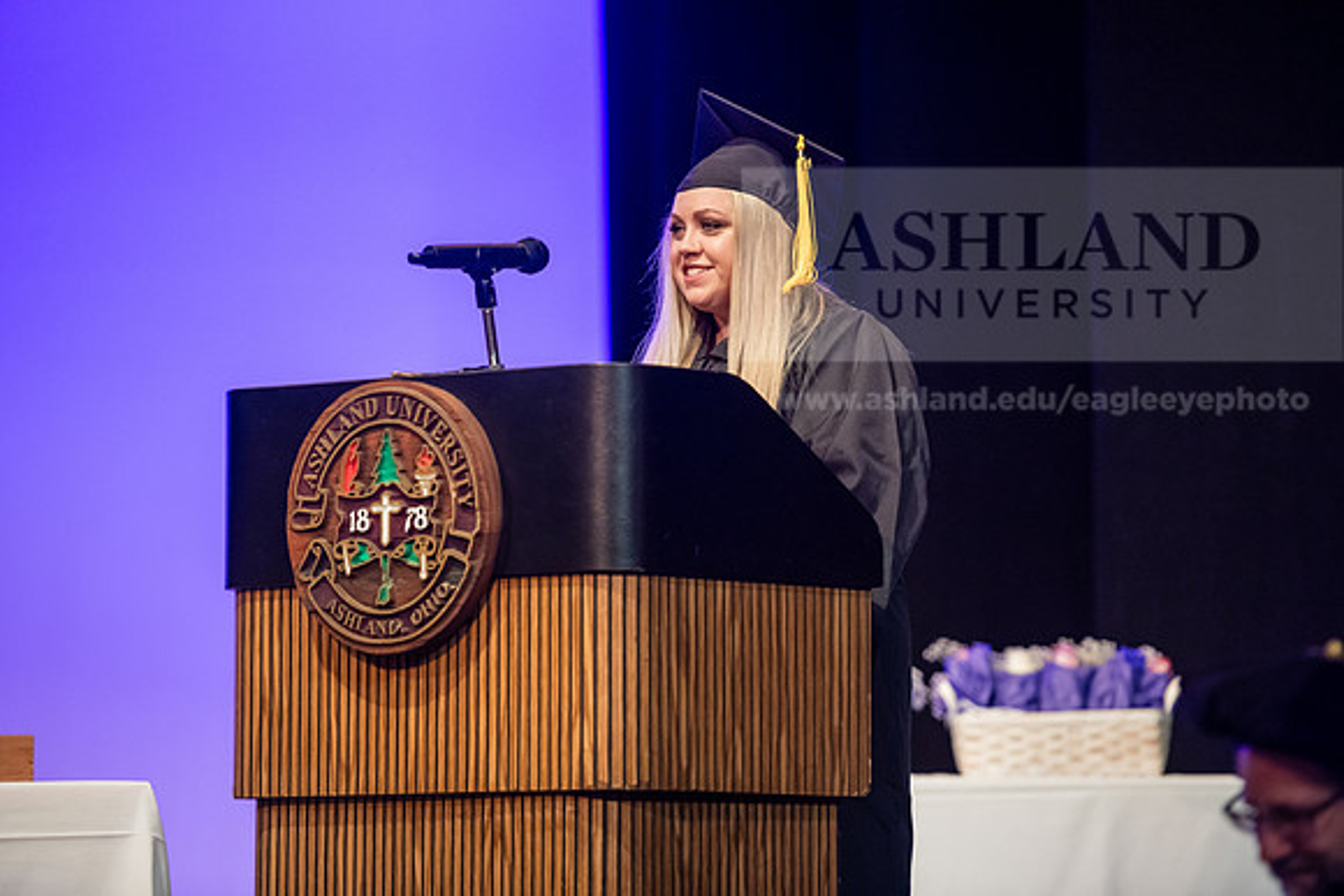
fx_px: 6721
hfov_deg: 11.4
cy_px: 448
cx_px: 672
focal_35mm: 180
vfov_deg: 7.6
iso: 4000
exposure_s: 1/200
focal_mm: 180
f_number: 3.2
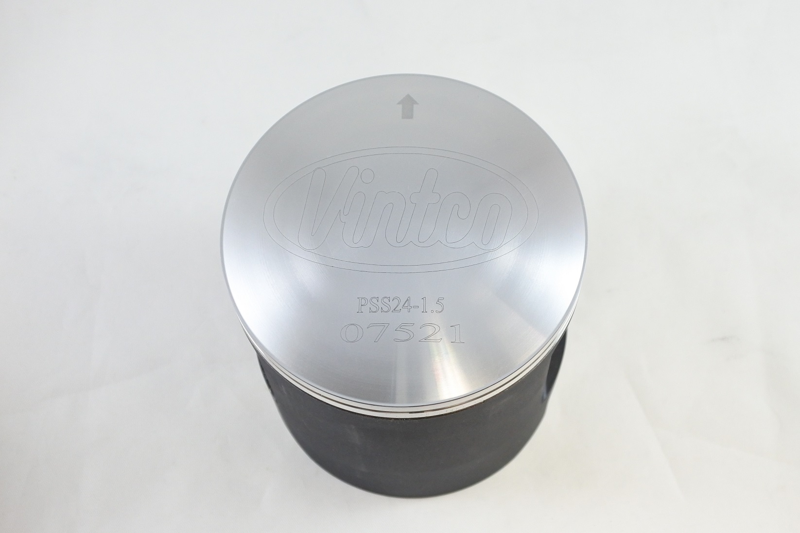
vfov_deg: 33.4
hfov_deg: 48.5
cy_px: 266
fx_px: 889
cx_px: 400
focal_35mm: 40
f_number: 4.2
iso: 640
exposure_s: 1/125
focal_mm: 15
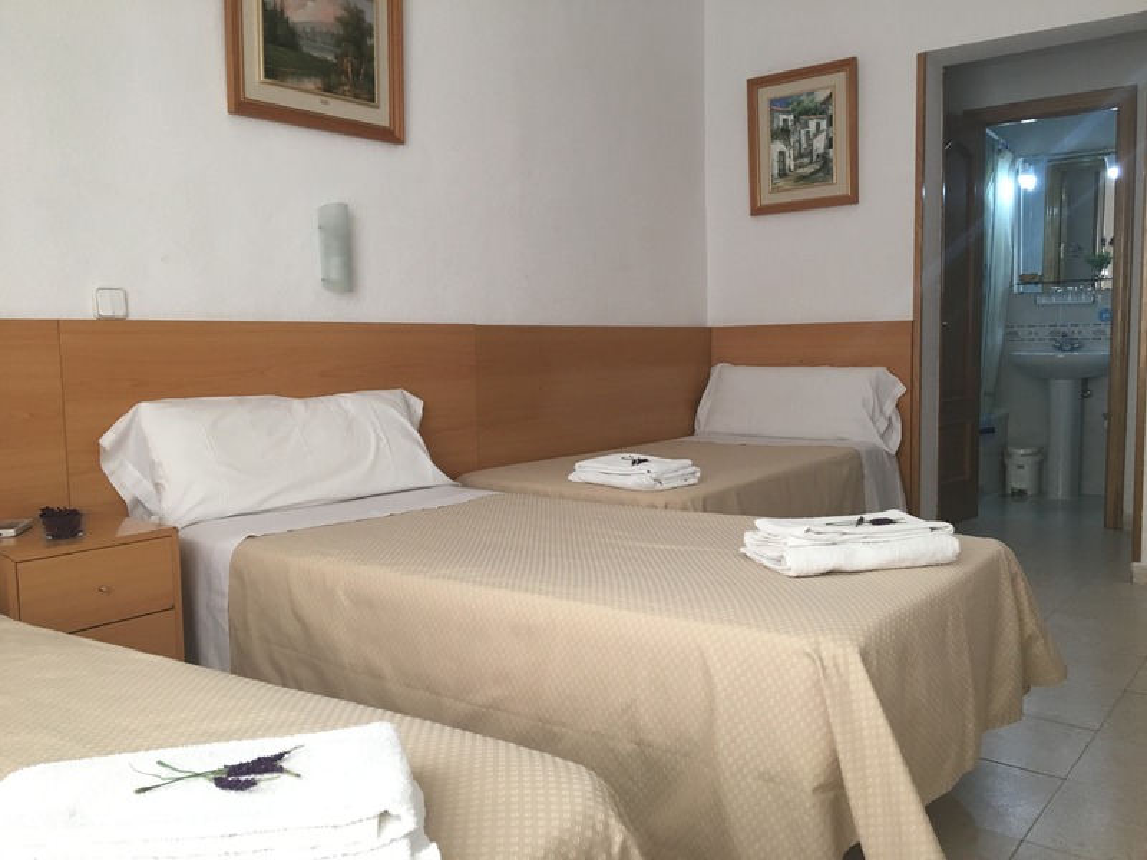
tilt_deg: -6.1
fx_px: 961
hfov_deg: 61.7
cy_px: 430
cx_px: 574
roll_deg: +2.3
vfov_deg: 48.2
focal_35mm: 29
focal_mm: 4.15
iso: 64
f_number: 2.2
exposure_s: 1/33
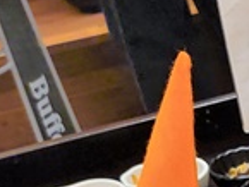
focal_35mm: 179
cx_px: 799
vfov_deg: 7.9
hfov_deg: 8.7
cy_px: 369
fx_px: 1289
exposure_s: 1/100
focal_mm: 5.4
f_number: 1.8
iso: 64
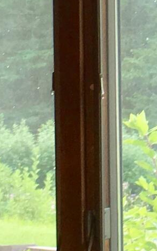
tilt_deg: -2.5
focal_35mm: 197
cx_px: 199
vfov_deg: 10.6
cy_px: 25
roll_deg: +1.2
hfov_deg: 6.6
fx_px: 1347
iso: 40
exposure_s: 1/120
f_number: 2.2
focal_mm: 4.15
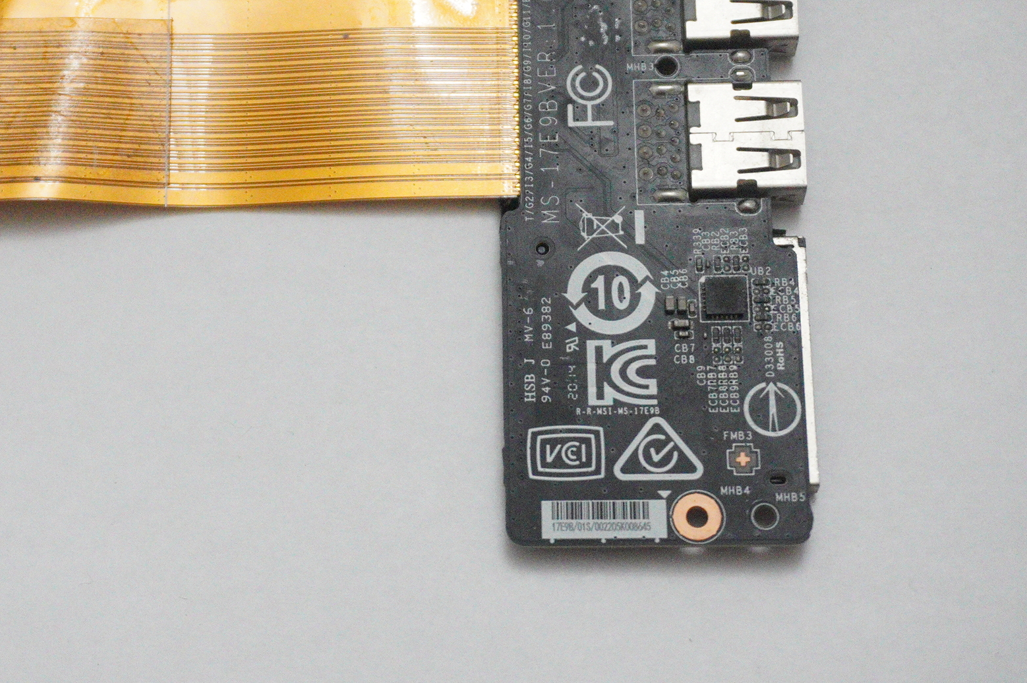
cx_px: 330
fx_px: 2195
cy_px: 227
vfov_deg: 17.6
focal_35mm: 77
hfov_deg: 26.2
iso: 10000
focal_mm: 32
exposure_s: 1/200
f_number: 5.6
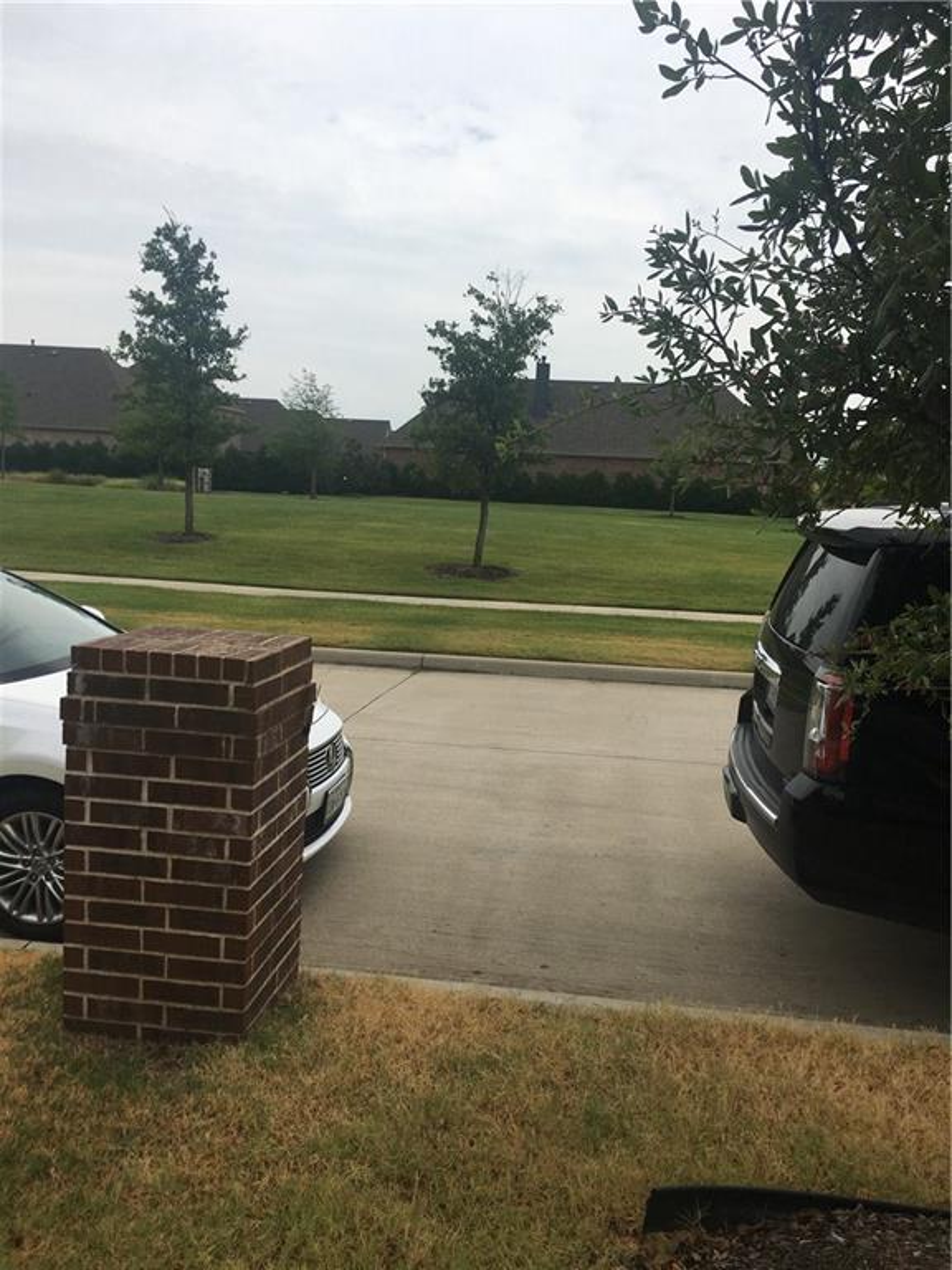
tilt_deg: -6.4
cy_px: 635
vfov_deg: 61.7
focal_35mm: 29
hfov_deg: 48.2
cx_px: 476
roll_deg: -3.1
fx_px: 1063
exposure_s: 1/2331
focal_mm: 4.15
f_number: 2.2
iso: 25
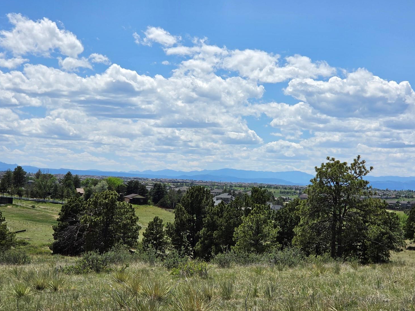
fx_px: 899
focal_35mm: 75
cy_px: 162
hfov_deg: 26.0
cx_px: 200
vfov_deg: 19.6
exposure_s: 1/1513
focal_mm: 7
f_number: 2.4
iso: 25
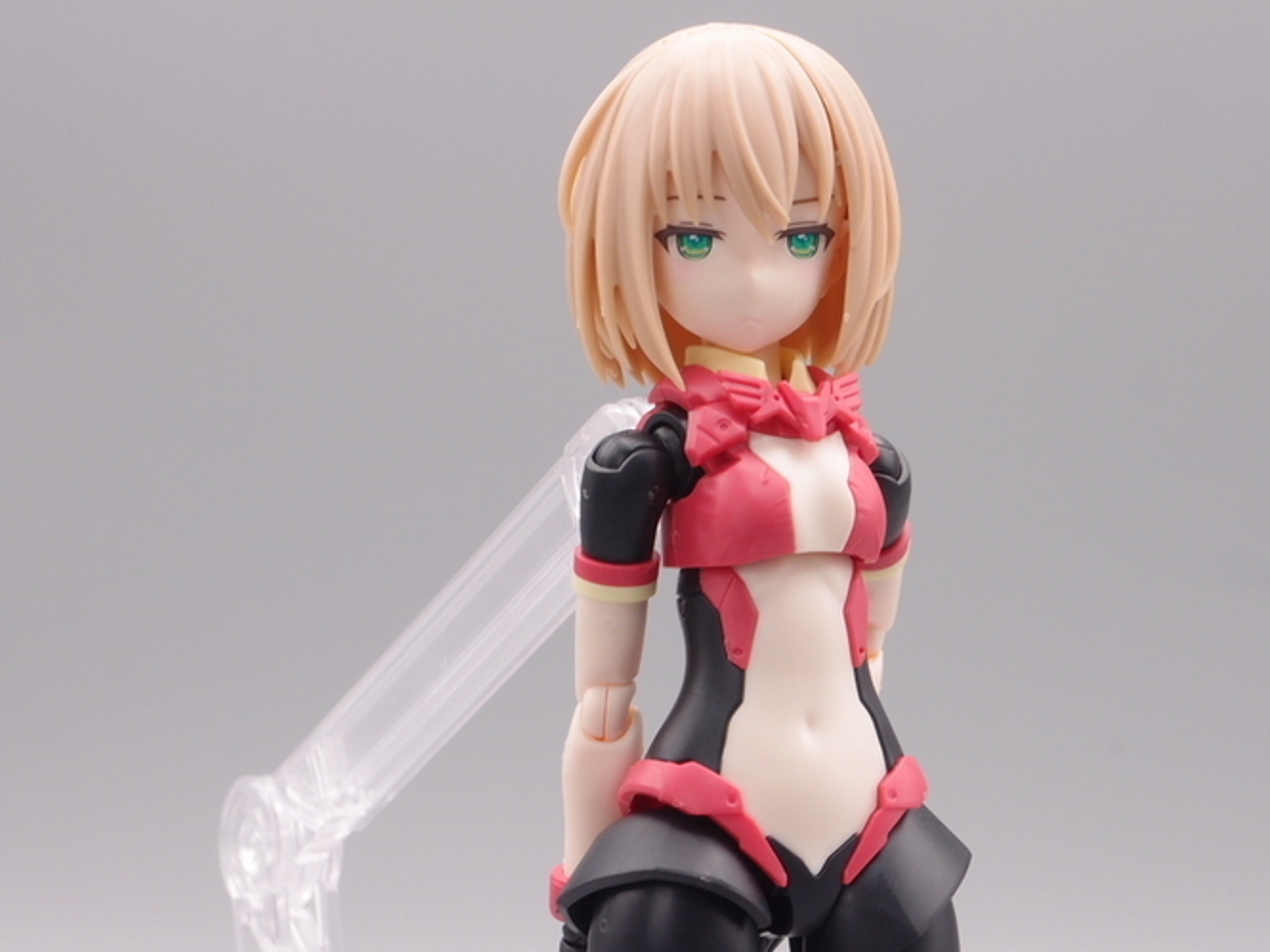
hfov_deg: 19.4
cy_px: 496
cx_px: 745
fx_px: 3706
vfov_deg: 14.7
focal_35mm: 101
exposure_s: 1/8
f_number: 8
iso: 100
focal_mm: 18.15
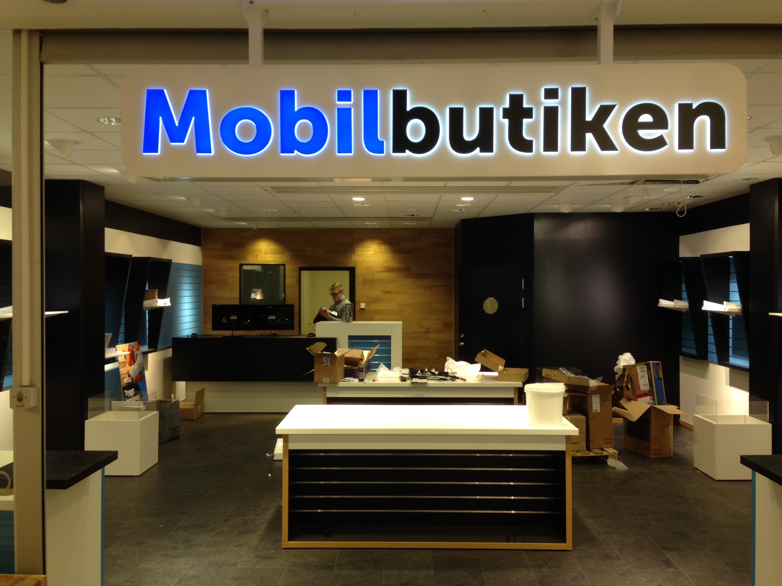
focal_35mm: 33
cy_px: 293
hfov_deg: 55.4
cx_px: 391
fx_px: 745
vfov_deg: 42.9
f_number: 2.4
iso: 50
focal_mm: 4.12
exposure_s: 1/20
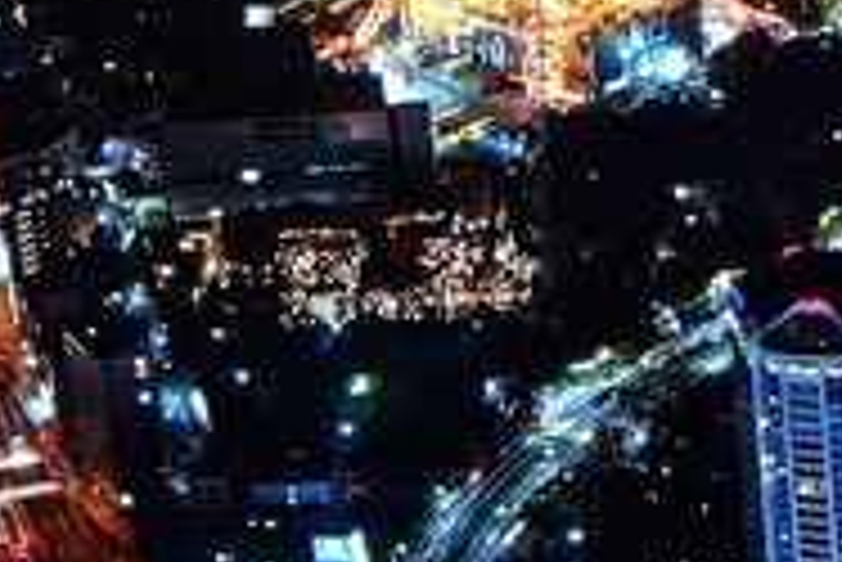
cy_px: 339
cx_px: 1612
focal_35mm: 404
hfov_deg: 5.0
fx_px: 9456
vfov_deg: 3.4
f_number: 13
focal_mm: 59
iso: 80
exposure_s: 1
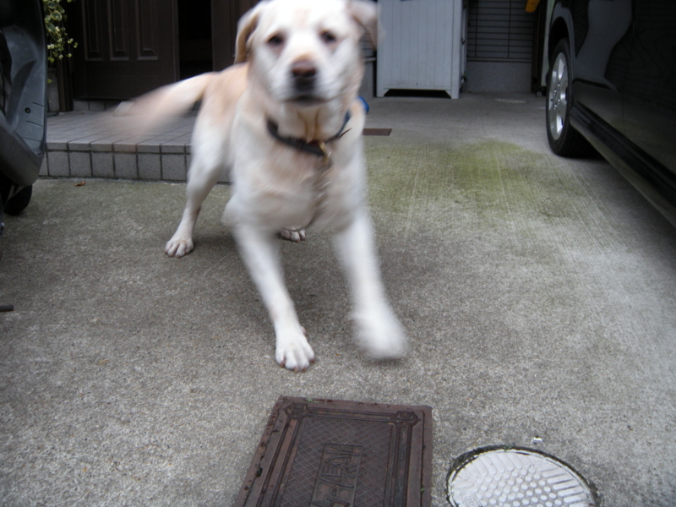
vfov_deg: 40.7
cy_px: 254
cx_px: 338
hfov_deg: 52.6
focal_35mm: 35
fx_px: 683
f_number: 3.8
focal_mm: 5.9
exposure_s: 1/38.2
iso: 64
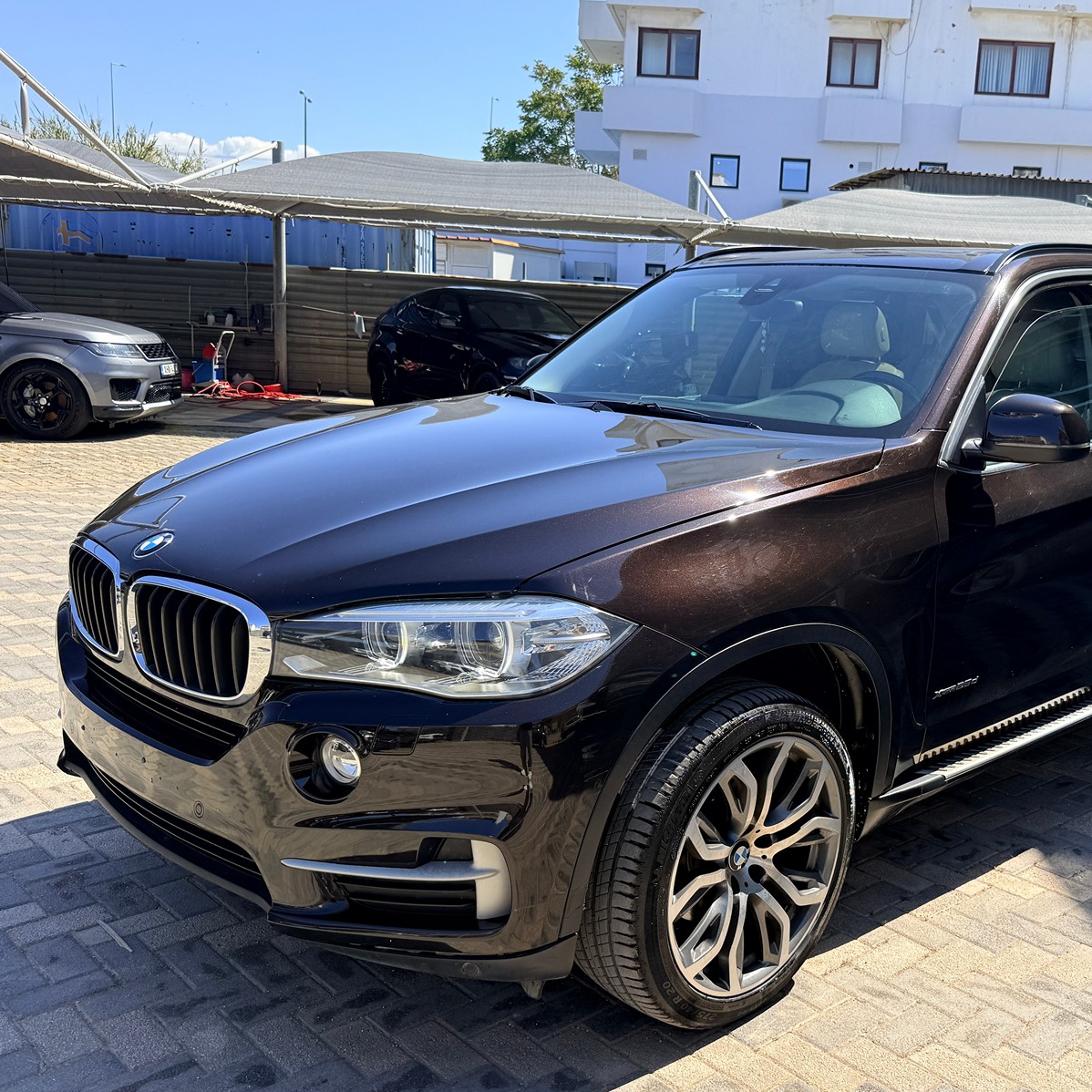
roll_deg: -2.5
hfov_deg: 47.8
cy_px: 571
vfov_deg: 48.4
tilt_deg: -10.0
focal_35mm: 34
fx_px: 1213
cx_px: 714
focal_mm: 6.76
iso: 80
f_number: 1.78
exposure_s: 1/2299
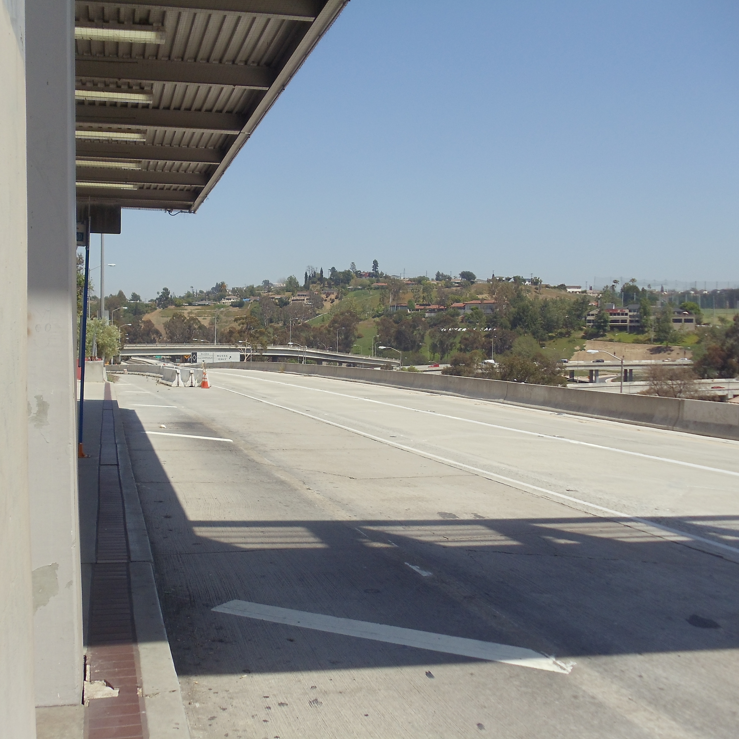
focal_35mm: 52
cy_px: 369
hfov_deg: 32.7
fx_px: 1256
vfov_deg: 32.8
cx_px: 296
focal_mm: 6
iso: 80
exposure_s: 1/250
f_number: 7.1
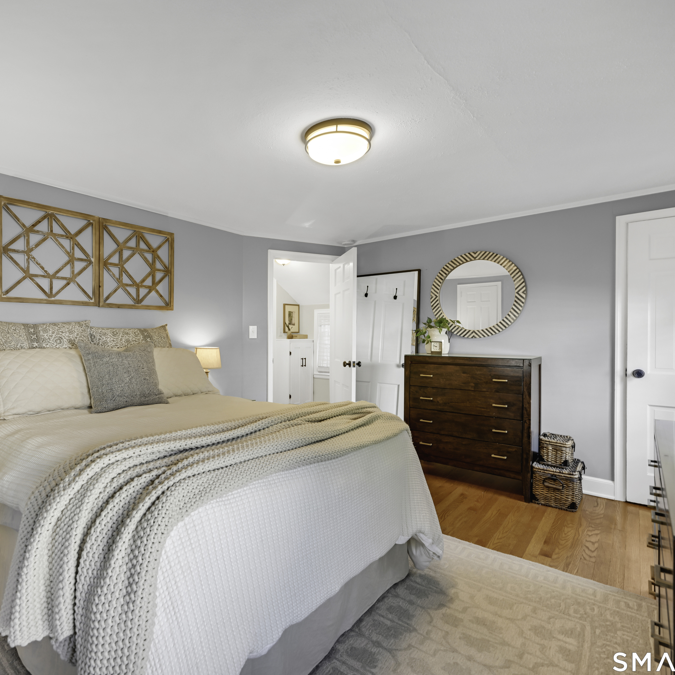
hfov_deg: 79.3
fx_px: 397
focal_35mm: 18
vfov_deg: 80.7
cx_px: 254
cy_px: 339
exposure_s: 1/160
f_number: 8
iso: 250
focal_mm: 14
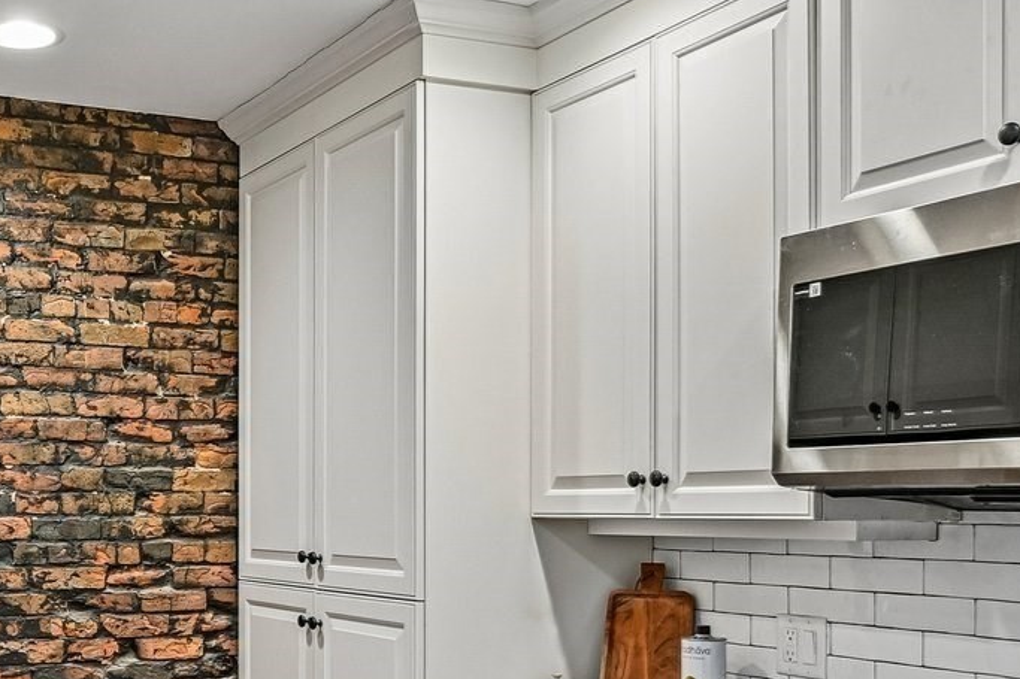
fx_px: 1360
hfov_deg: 39.0
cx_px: 157
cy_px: 517
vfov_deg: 27.6
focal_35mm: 48
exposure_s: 1/10
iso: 400
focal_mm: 16
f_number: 8
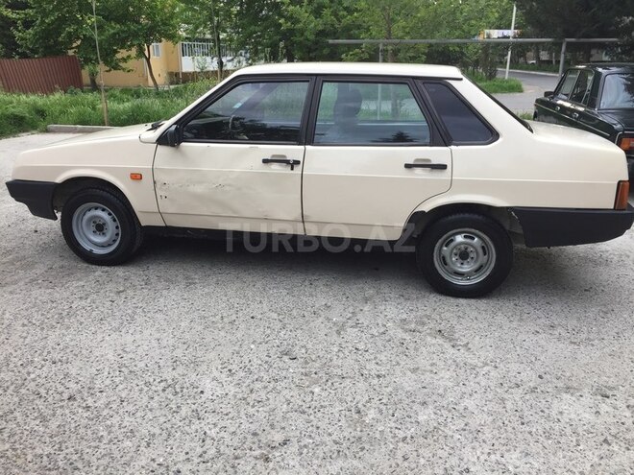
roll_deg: -0.7
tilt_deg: -17.9
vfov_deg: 48.2
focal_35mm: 29
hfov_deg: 61.7
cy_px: 238
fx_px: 531
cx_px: 317
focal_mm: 4.15
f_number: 2.2
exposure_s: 1/150
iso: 32
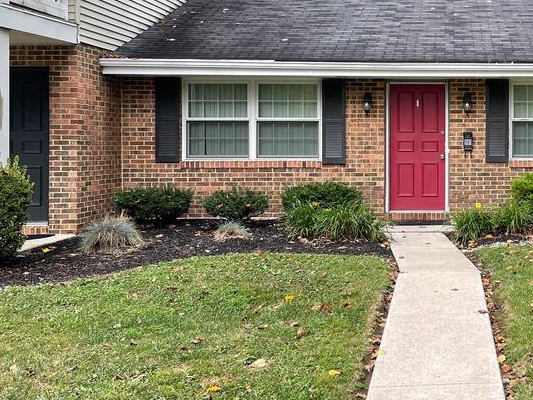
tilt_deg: -0.6
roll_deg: +0.5
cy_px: 140
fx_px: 739
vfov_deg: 30.1
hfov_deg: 37.2
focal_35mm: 48
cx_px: 474
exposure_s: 1/121
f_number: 1.6
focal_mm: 5.1
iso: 50
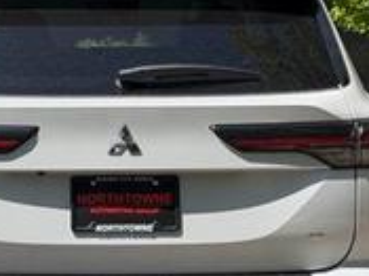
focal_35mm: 138
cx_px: 65
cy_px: 183
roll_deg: +4.0
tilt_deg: -6.7
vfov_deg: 10.7
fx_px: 1470
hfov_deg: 14.2
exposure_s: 1/5208
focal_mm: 6.76
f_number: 1.78
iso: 80
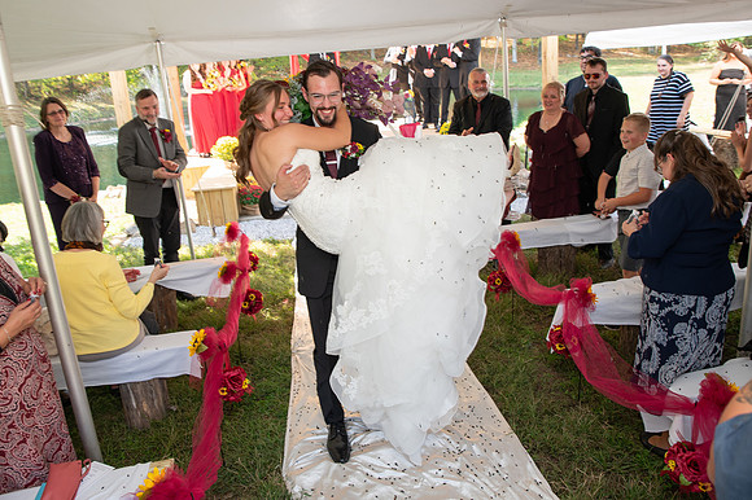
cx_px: 360
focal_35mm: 27
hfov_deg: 67.1
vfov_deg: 47.5
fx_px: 567
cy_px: 217
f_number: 4
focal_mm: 24
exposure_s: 1/160
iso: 250
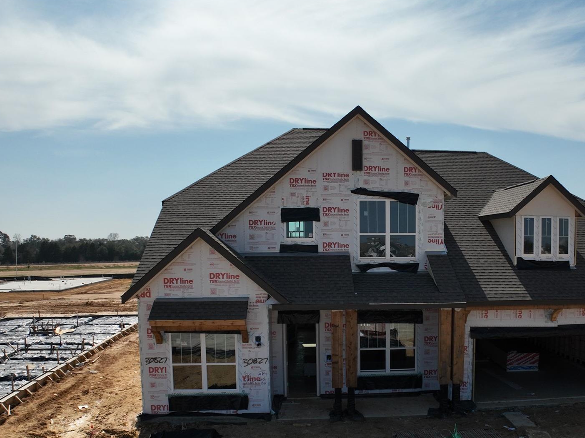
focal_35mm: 35
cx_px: 347
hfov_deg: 52.3
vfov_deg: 40.3
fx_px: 591
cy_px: 281
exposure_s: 1/5000
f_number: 2.8
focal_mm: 12.29
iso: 160
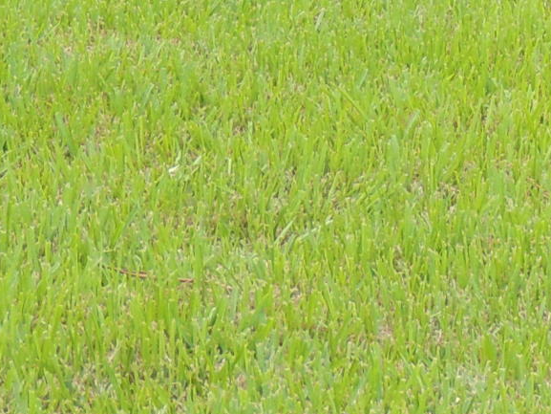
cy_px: -424
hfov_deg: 6.3
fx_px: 4967
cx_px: 462
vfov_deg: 4.7
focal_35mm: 312
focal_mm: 10.7
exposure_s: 1/60
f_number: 3.7
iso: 110
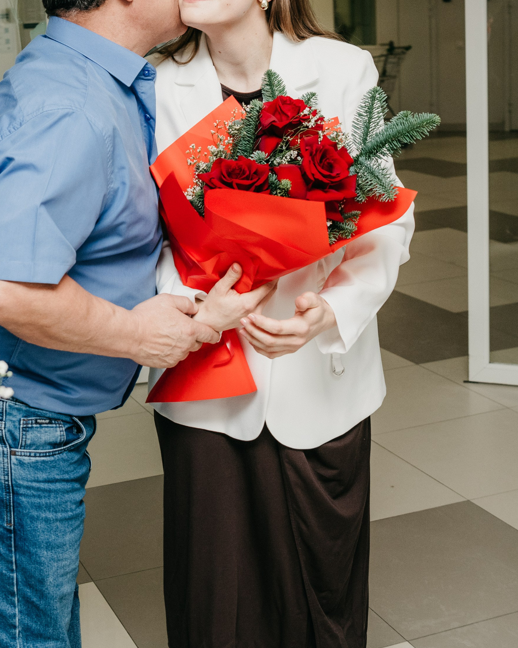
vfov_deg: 30.1
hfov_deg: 24.3
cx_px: 114
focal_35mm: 62
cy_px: 191
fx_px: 1188
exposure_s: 1/160
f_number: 4.5
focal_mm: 30
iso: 320
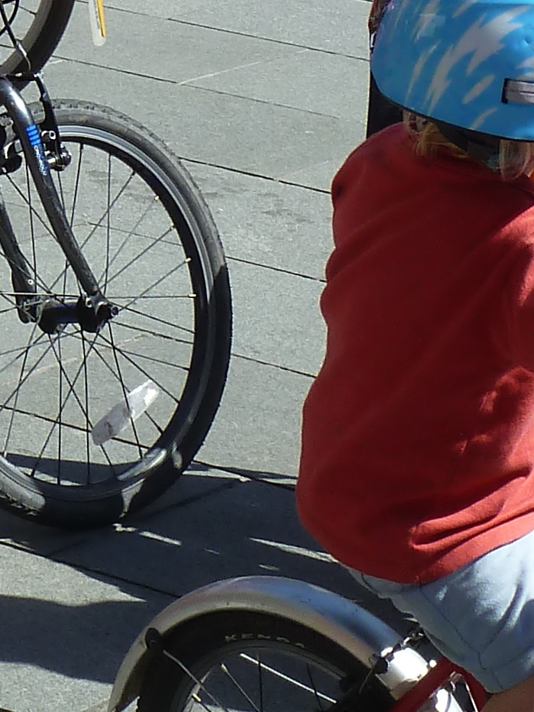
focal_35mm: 206
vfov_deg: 9.5
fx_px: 4237
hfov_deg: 7.0
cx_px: -397
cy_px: -108
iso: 80
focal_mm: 7.9
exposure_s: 1/400
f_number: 4
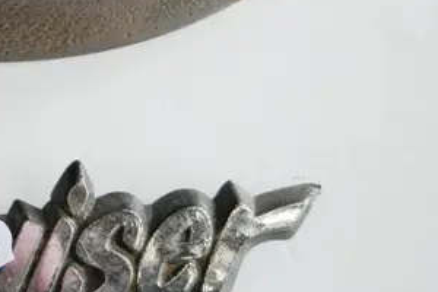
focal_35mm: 128
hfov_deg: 14.8
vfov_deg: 10.6
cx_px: -228
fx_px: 1557
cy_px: -18
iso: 800
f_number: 3.9
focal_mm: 18
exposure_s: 1/60
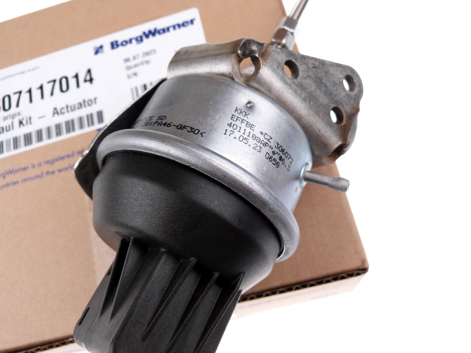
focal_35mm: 32
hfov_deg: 56.8
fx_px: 435
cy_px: 176
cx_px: 236
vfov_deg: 44.2
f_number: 3
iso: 100
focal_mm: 5.6
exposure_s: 1/100
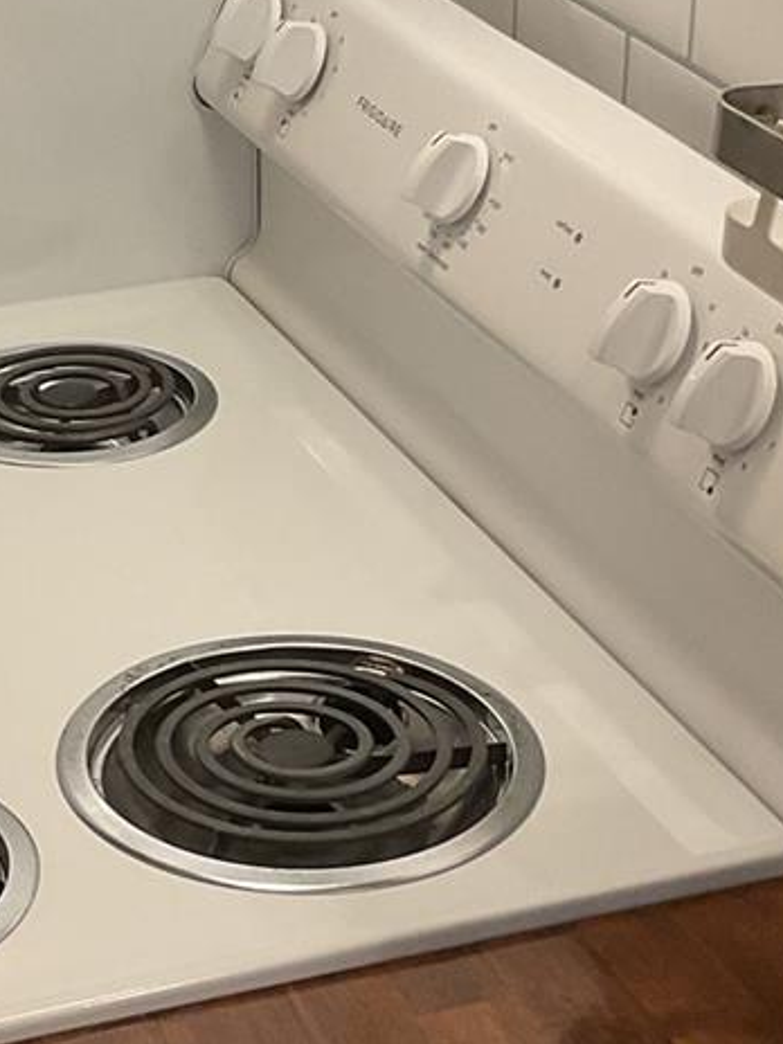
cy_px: 400
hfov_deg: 15.2
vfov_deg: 20.4
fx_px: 2895
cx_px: 94
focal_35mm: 96
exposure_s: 1/60
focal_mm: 3
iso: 50
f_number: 1.8
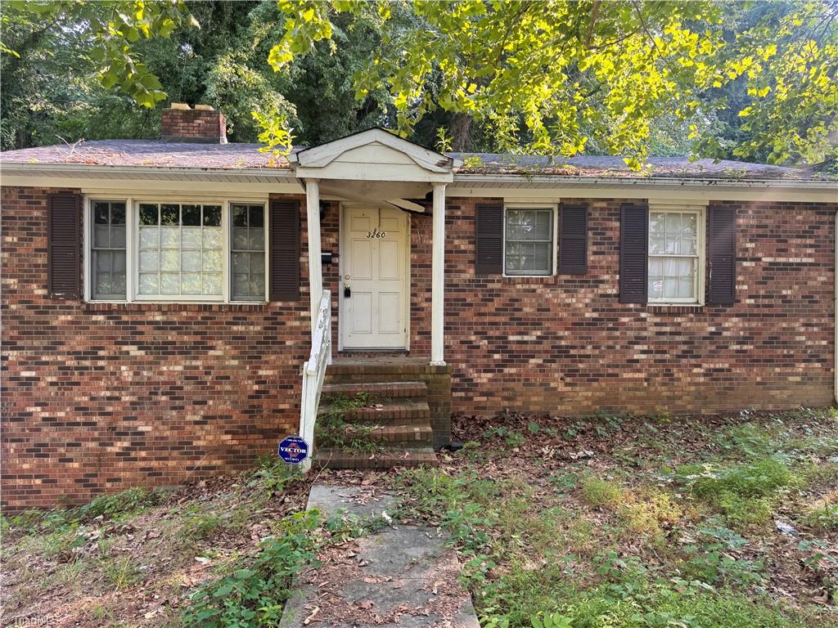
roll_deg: -0.3
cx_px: 419
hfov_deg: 71.6
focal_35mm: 24
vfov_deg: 56.8
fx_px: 581
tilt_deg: -1.3
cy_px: 314
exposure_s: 1/121
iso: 100
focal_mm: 6.76
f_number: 1.78
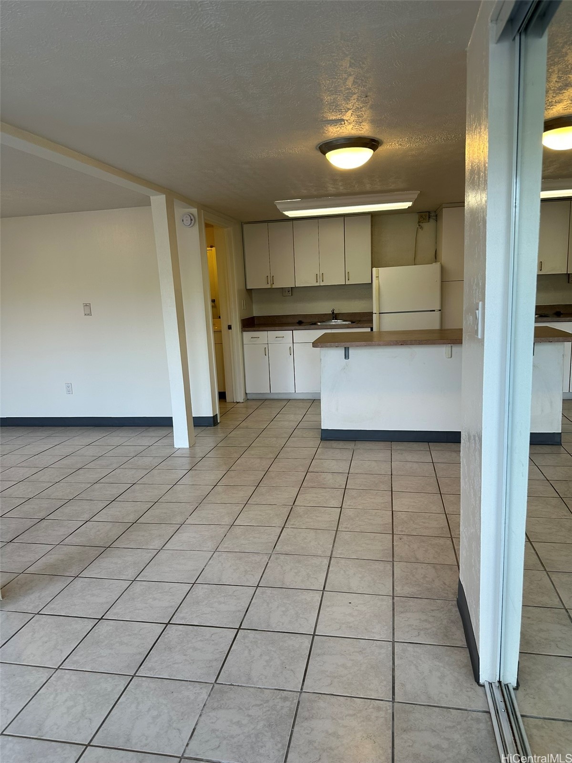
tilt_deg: -9.6
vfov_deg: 71.6
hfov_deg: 56.8
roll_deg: +1.9
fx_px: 529
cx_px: 286
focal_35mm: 24
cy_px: 382
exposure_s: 1/120
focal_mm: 6.86
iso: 100
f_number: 1.78
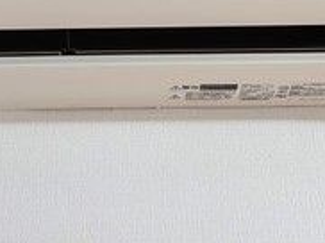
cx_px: 130
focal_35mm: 88
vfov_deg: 16.5
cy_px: 20
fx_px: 825
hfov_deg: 22.3
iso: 250
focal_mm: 6.04
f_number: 1.9
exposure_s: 1/30
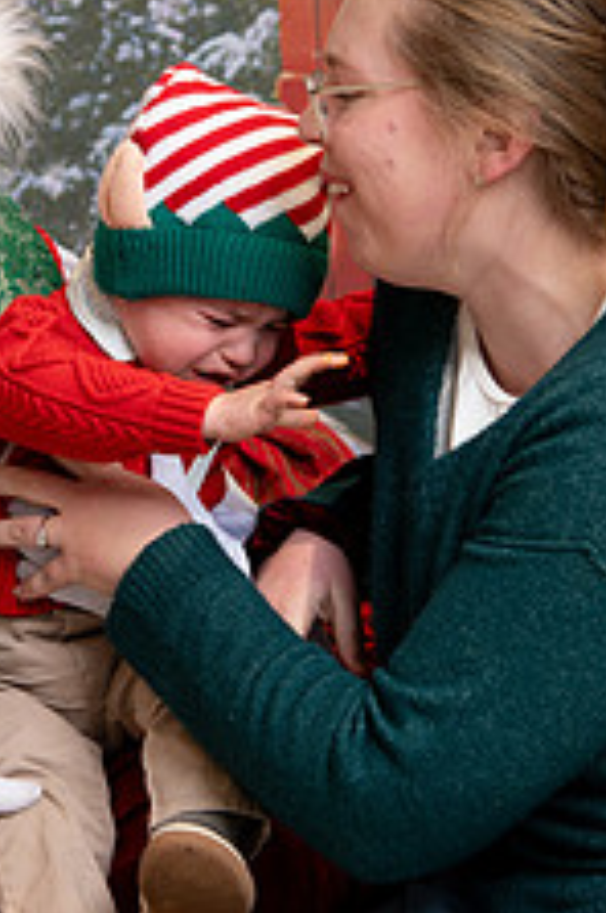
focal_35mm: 141
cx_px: 121
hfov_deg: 9.7
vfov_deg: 14.6
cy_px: 397
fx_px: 3571
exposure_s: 1/200
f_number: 4.5
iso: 1250
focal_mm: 70
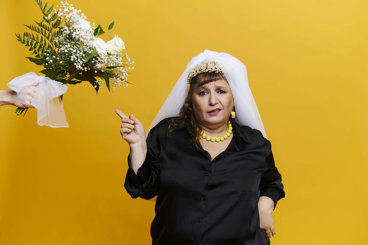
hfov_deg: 41.1
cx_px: 184
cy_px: 122
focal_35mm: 48
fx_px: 490
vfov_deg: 28.0
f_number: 5.6
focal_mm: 48
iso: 100
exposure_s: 1/125
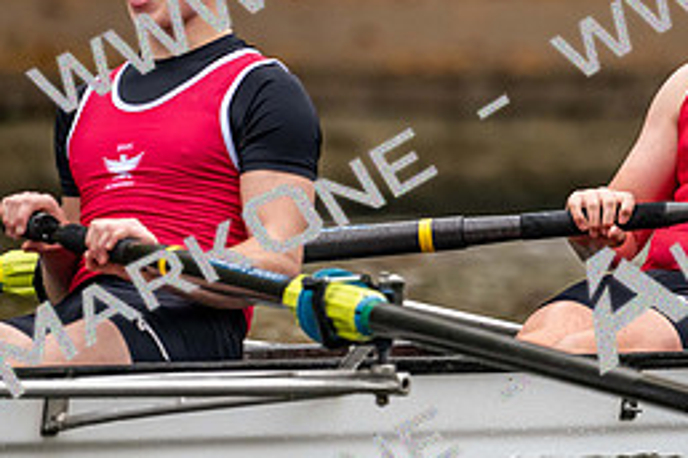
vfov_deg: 1.5
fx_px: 17160
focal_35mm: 898
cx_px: 357
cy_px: 121
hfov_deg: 2.3
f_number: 4.5
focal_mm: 400
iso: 2200
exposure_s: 1/2000
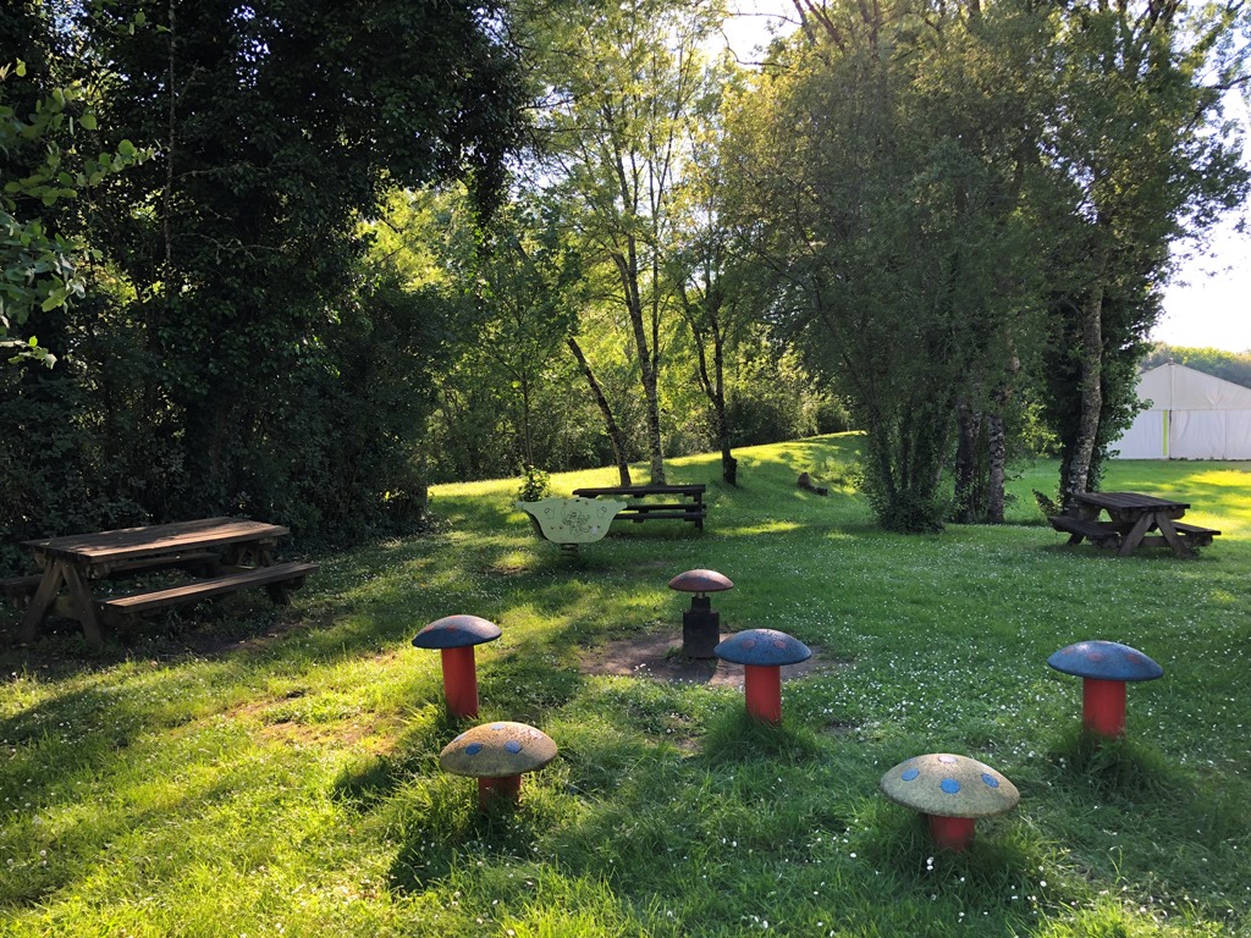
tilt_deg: -4.0
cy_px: 469
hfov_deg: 63.4
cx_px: 626
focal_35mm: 28
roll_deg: +0.2
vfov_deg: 49.7
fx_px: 1012
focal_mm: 3.99
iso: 25
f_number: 1.8
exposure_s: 1/120
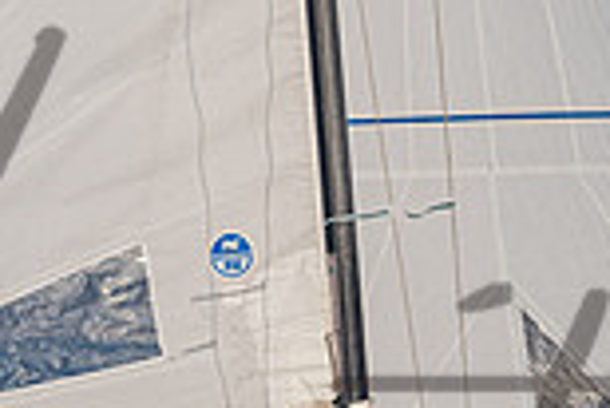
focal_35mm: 653
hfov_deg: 3.2
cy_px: 378
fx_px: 11075
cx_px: 123
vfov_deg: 2.1
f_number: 6.3
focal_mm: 135
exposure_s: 1/1250
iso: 400
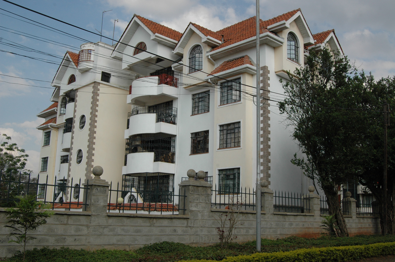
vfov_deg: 36.8
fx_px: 395
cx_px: 198
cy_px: 131
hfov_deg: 53.2
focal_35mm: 36
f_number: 11
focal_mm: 24
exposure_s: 1/500
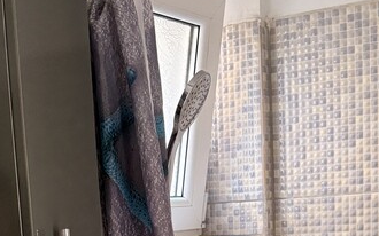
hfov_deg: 26.1
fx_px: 816
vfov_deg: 15.1
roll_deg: +2.5
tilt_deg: -10.5
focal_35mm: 79
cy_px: 372
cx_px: 175
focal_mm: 6.76
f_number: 1.78
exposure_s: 1/60
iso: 640
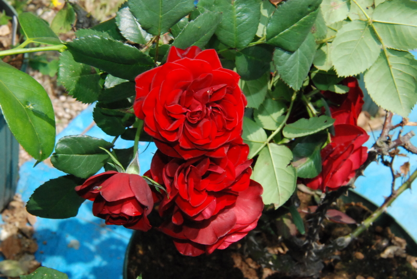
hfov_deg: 17.5
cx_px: 208
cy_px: 140
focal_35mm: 117
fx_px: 1357
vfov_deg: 11.8
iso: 1600
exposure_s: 1/200
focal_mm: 78
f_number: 25
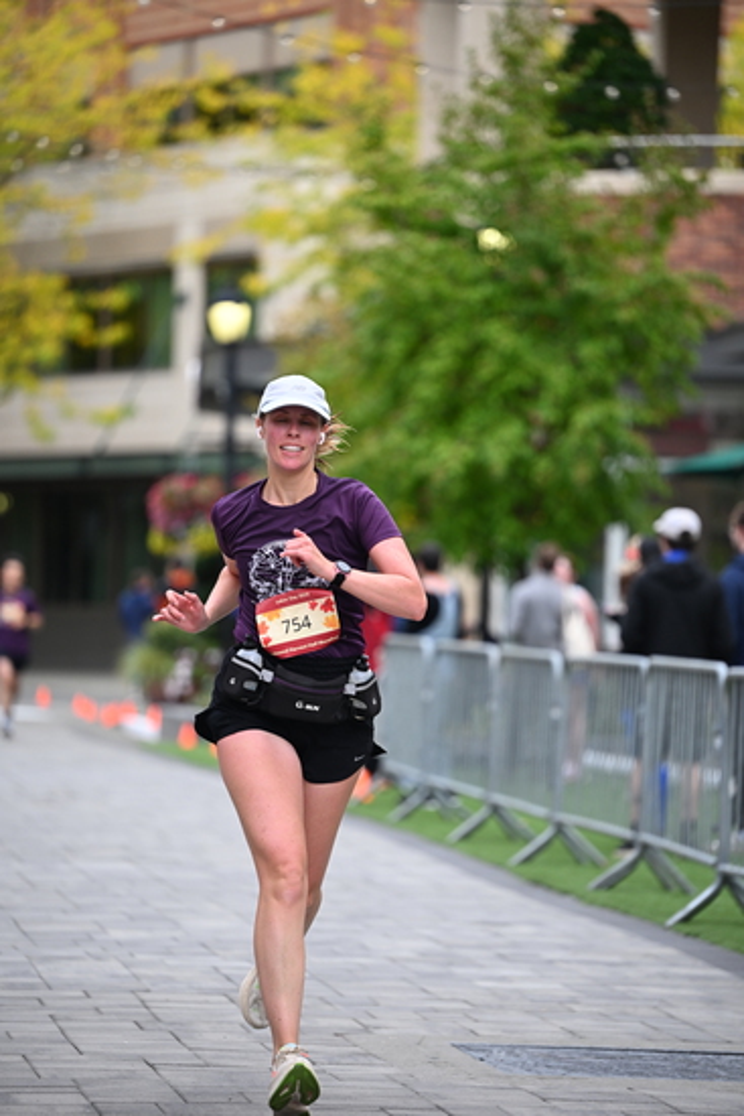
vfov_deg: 12.4
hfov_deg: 8.3
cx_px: 372
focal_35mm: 165
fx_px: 5111
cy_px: 558
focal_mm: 165
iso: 640
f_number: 2.8
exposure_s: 1/2000
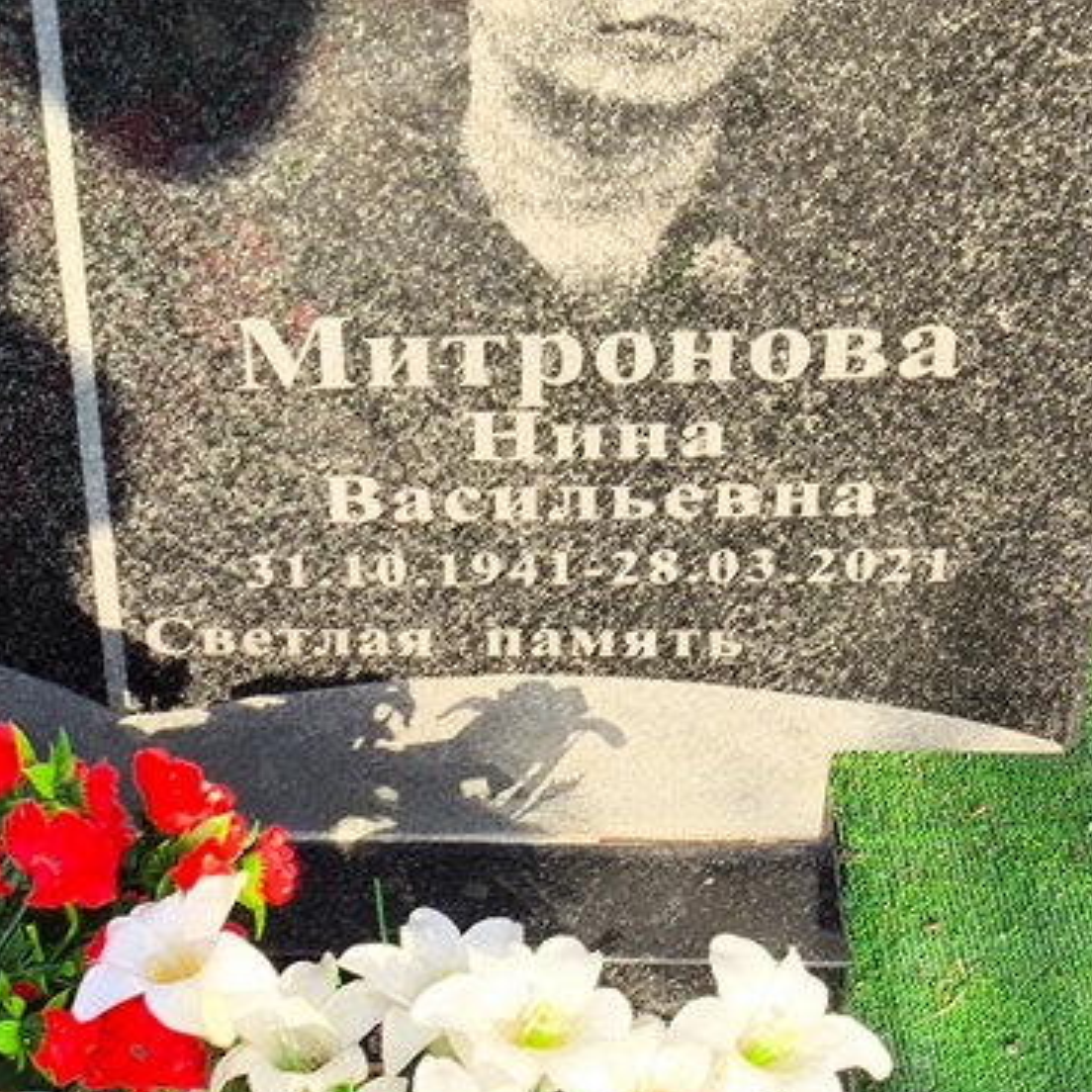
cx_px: 13
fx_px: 3426
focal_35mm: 96
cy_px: 294
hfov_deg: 17.7
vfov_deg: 18.0
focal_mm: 4.71
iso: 50
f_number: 1.7
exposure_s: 1/532
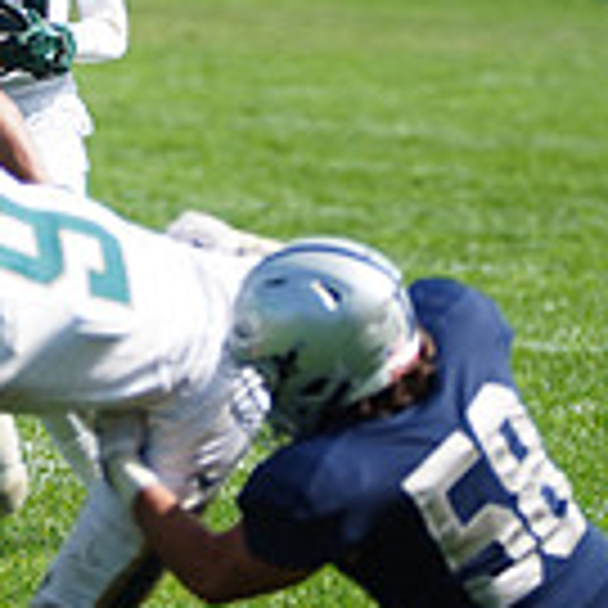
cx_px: -41
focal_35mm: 644
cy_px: 137
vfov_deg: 2.7
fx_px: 12797
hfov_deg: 2.7
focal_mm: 176
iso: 400
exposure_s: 1/4000
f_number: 2.8
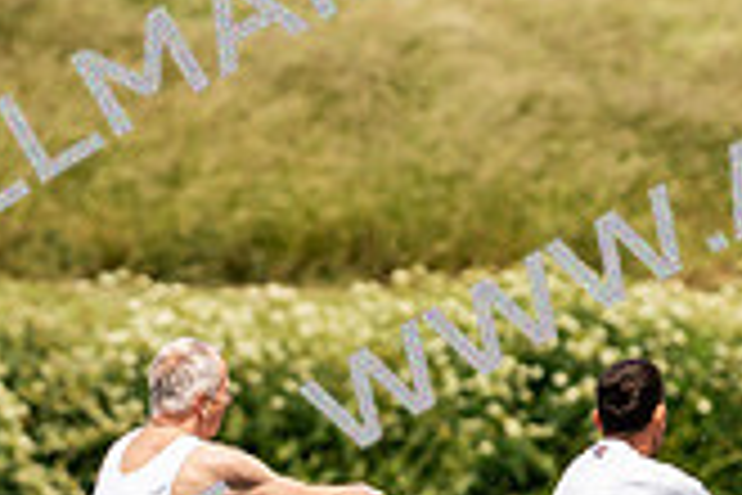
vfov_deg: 1.0
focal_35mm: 1381
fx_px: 28462
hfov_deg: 1.5
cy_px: 524
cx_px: -27
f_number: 6.3
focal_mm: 394
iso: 250
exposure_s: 1/2000
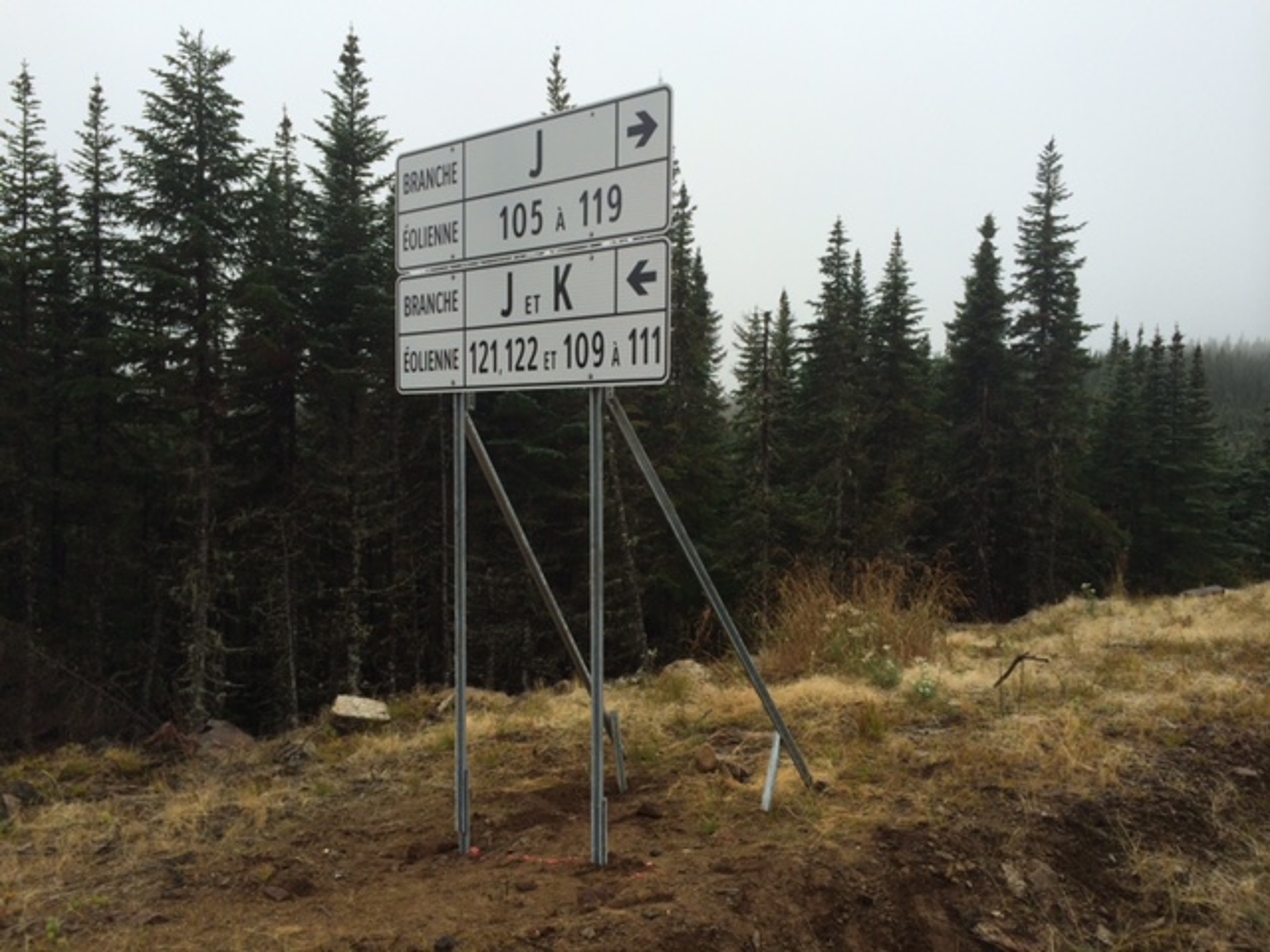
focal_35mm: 30
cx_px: 635
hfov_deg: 60.0
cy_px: 476
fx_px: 1101
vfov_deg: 46.8
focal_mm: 4.12
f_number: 2.2
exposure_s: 1/540
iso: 32
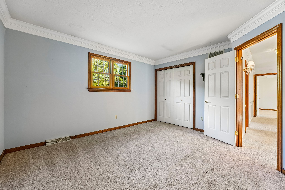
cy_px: 95
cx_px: 142
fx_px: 111
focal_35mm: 14
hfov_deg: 104.3
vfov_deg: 81.2
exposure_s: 1/3.33
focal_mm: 14
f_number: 8
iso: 400
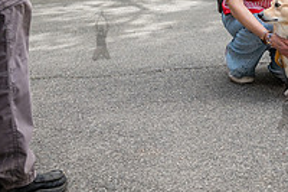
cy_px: -35
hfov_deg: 21.2
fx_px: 743
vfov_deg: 14.3
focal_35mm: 93
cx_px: 285
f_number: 4
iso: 1000
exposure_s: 1/1600
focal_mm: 32
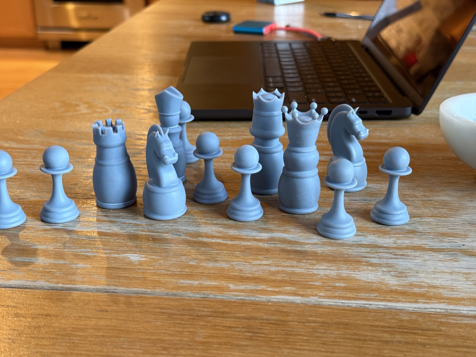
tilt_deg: -22.9
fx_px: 660
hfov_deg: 39.7
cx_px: 238
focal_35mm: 48
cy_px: 178
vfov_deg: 30.3
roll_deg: +1.1
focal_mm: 6.76
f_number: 1.78
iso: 200
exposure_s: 1/40
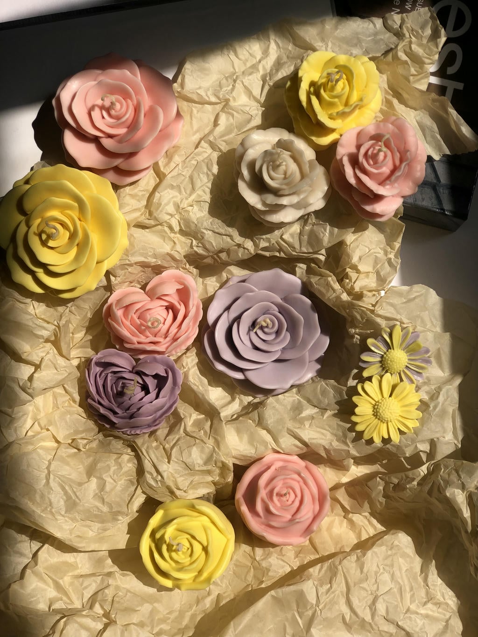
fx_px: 1049
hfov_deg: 25.7
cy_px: 318
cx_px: 239
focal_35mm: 57
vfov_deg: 33.8
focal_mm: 6.6
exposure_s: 1/1200
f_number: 2.8
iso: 20
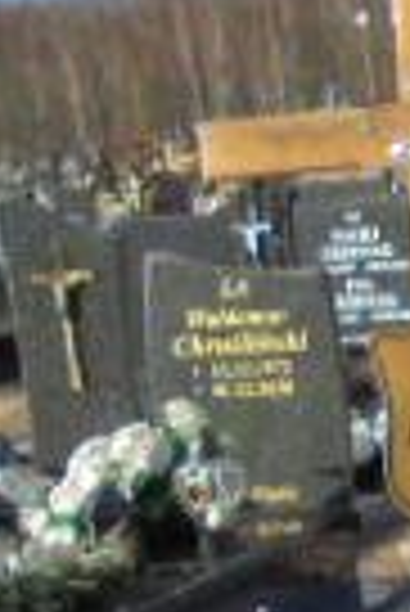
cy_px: 990
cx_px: 716
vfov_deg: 14.7
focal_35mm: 127
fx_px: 2164
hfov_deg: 10.3
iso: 100
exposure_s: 1/640
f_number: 3.5
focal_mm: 4.6
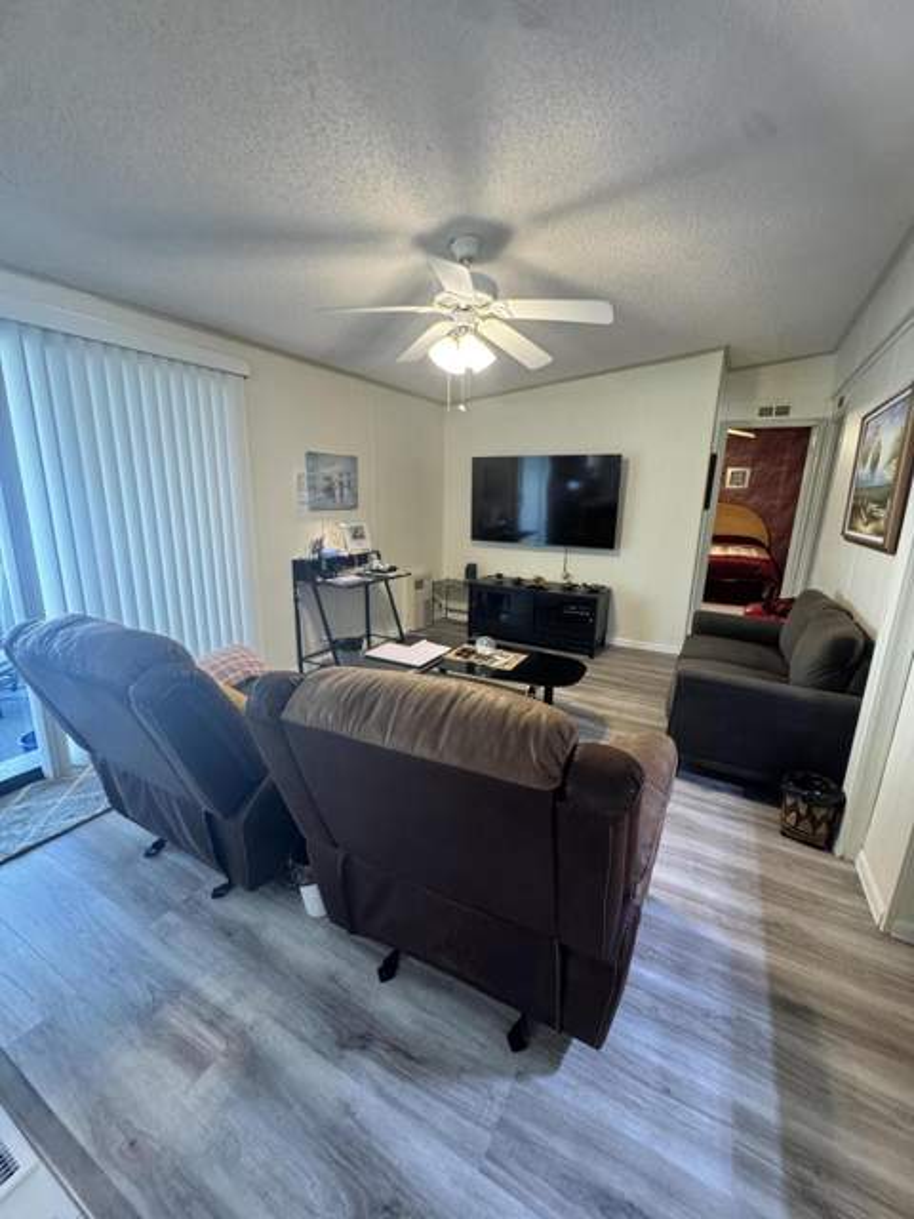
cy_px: 610
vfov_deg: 102.1
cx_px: 457
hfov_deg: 85.7
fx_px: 493
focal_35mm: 14
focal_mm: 2.22
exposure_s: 1/60
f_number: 2.2
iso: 320
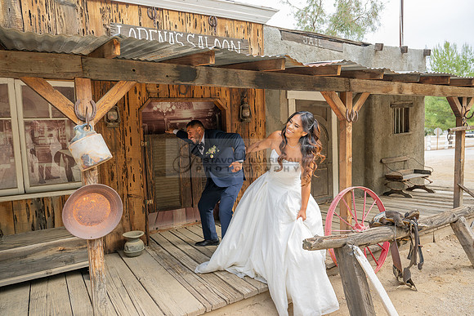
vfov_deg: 53.2
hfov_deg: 73.7
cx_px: 237
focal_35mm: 24
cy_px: 158
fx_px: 316
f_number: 3.5
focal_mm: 24
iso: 320
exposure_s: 1/160
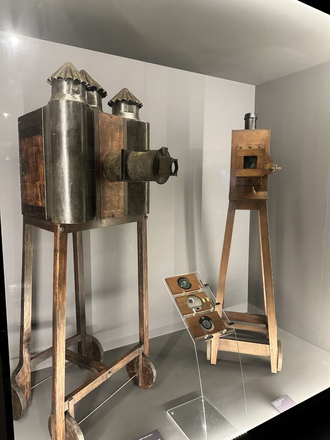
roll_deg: -2.0
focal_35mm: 24
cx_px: 165
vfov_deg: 71.6
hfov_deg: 56.8
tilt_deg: -5.4
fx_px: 305
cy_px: 220
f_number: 1.78
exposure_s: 1/50
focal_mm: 6.86
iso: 640
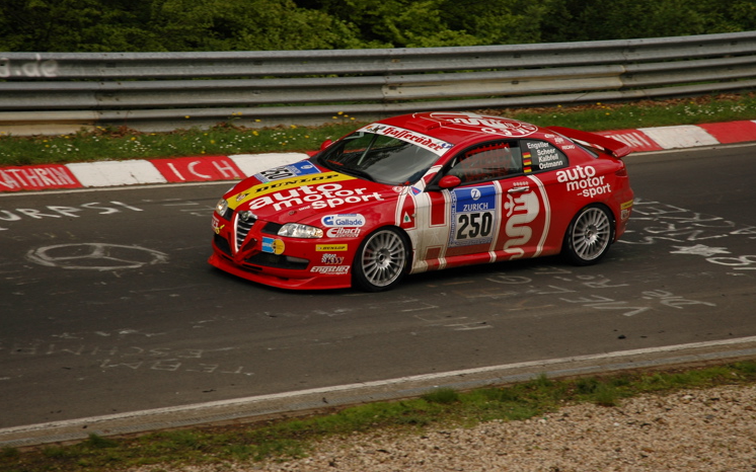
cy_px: 222
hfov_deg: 16.0
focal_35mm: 131
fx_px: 2689
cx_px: 379
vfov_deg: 10.0
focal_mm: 85
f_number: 4.5
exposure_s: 1/1000
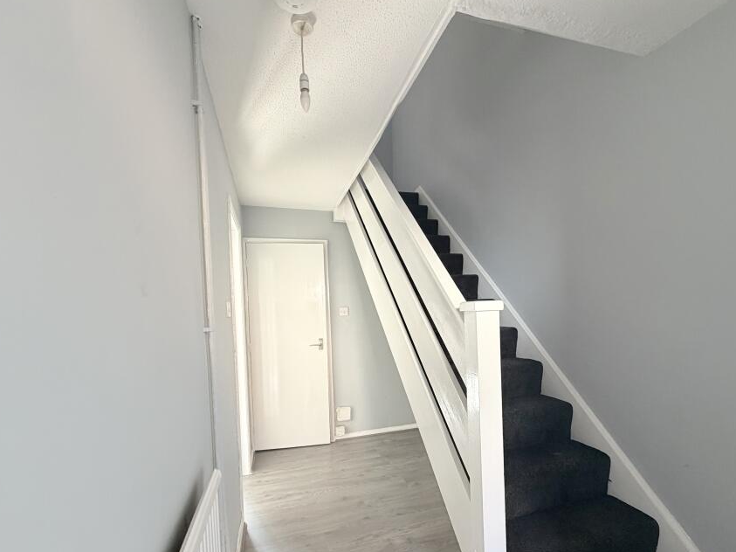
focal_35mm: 17
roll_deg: +2.2
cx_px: 392
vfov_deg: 74.1
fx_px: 361
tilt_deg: -2.9
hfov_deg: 90.9
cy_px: 324
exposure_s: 1/88
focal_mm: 2.22
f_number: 2.2
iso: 320
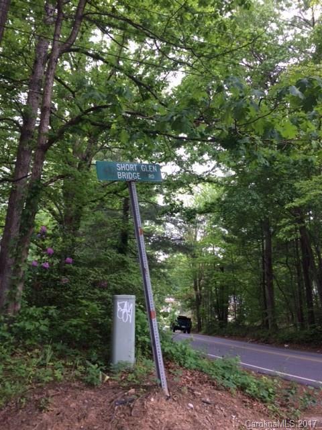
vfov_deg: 61.7
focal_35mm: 29
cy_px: 215
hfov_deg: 48.2
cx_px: 161
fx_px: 360
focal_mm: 4.15
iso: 64
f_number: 2.2
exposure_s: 1/120
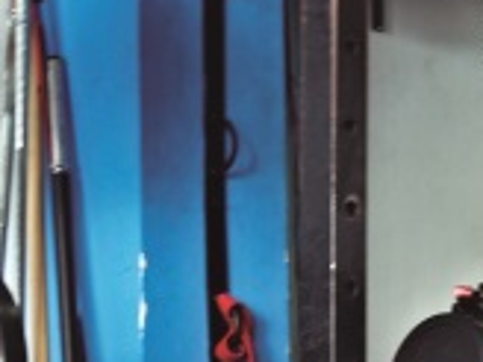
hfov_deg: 10.7
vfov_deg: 8.5
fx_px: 2428
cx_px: 854
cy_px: 344
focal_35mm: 174
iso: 160
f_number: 5.6
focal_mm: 22
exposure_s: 1/15
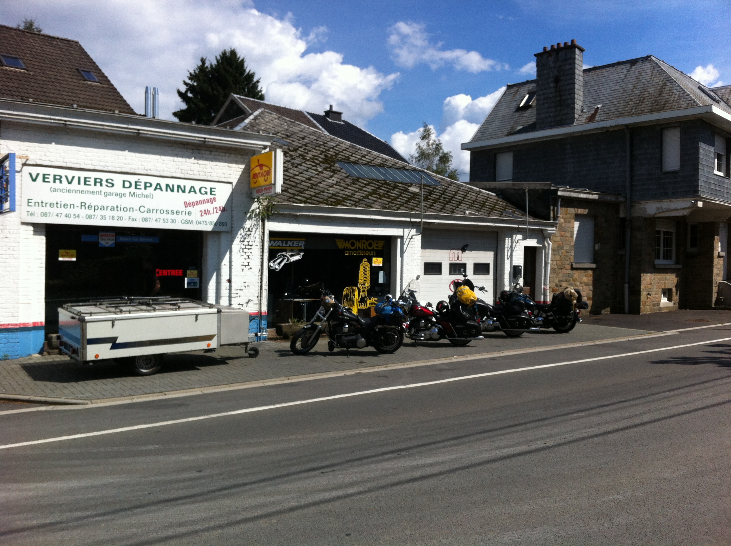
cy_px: 273
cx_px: 366
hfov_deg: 52.7
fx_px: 738
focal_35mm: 35
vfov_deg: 40.6
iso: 80
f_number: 2.8
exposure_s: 1/1676
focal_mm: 3.85
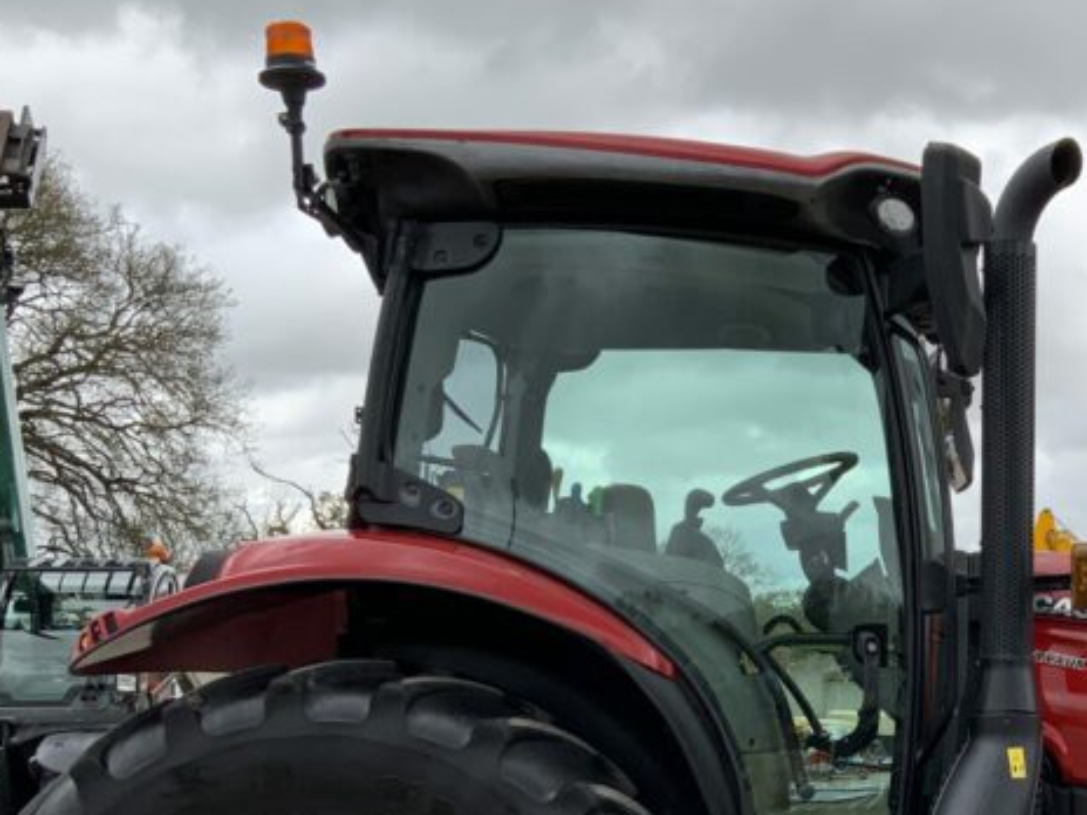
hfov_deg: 28.9
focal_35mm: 64
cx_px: 998
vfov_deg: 22.4
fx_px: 2010
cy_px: 719
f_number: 1.8
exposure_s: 1/869
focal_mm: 3
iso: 16
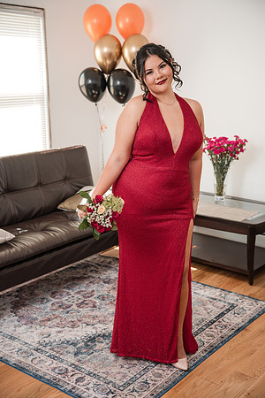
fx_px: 530
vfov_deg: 41.1
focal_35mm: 48
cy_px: 199
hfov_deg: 28.1
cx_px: 132
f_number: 3.2
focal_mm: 48
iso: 1000
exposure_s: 1/250
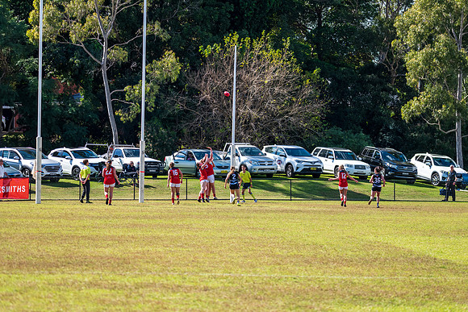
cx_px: 234
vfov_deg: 9.2
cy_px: 156
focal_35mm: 150
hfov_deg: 13.7
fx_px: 1950
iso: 800
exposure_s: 1/2000
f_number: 6.3
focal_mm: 150
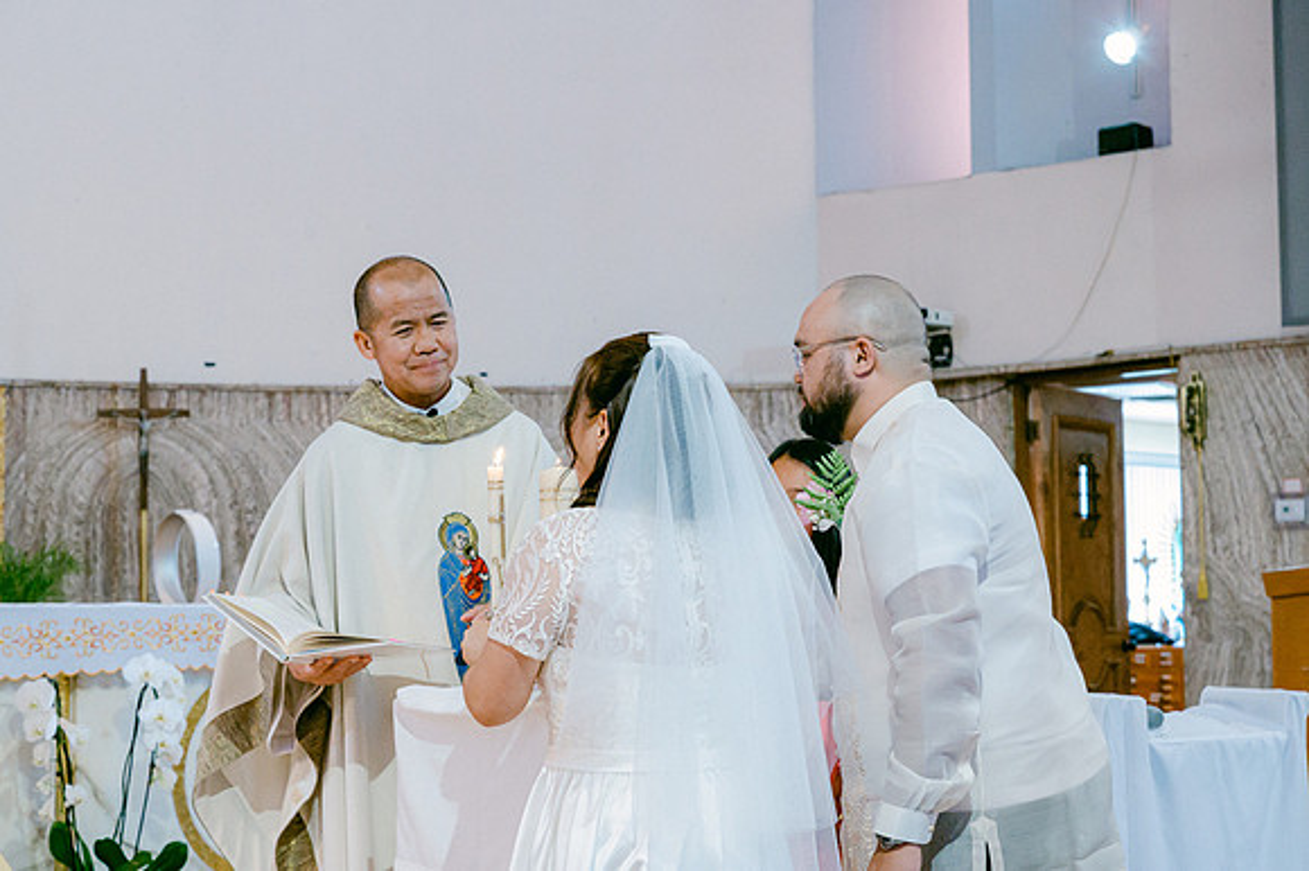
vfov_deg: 19.0
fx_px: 2598
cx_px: 654
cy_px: 436
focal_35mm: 72
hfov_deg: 28.3
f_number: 8
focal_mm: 70
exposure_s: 1/125
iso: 4500
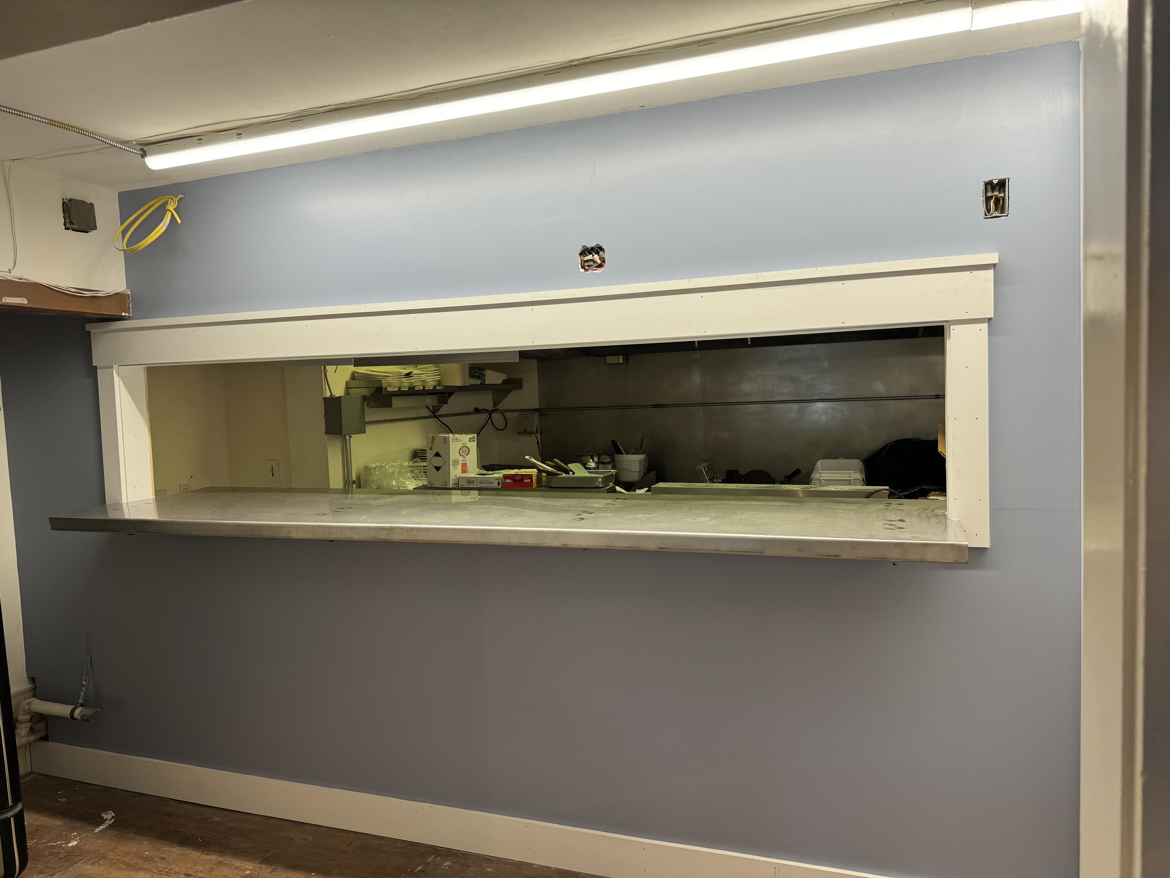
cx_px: 585
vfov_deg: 56.8
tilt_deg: -4.7
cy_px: 439
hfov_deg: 71.6
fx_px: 811
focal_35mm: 24
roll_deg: +2.0
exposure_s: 1/120
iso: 80
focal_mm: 6.76
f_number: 1.78
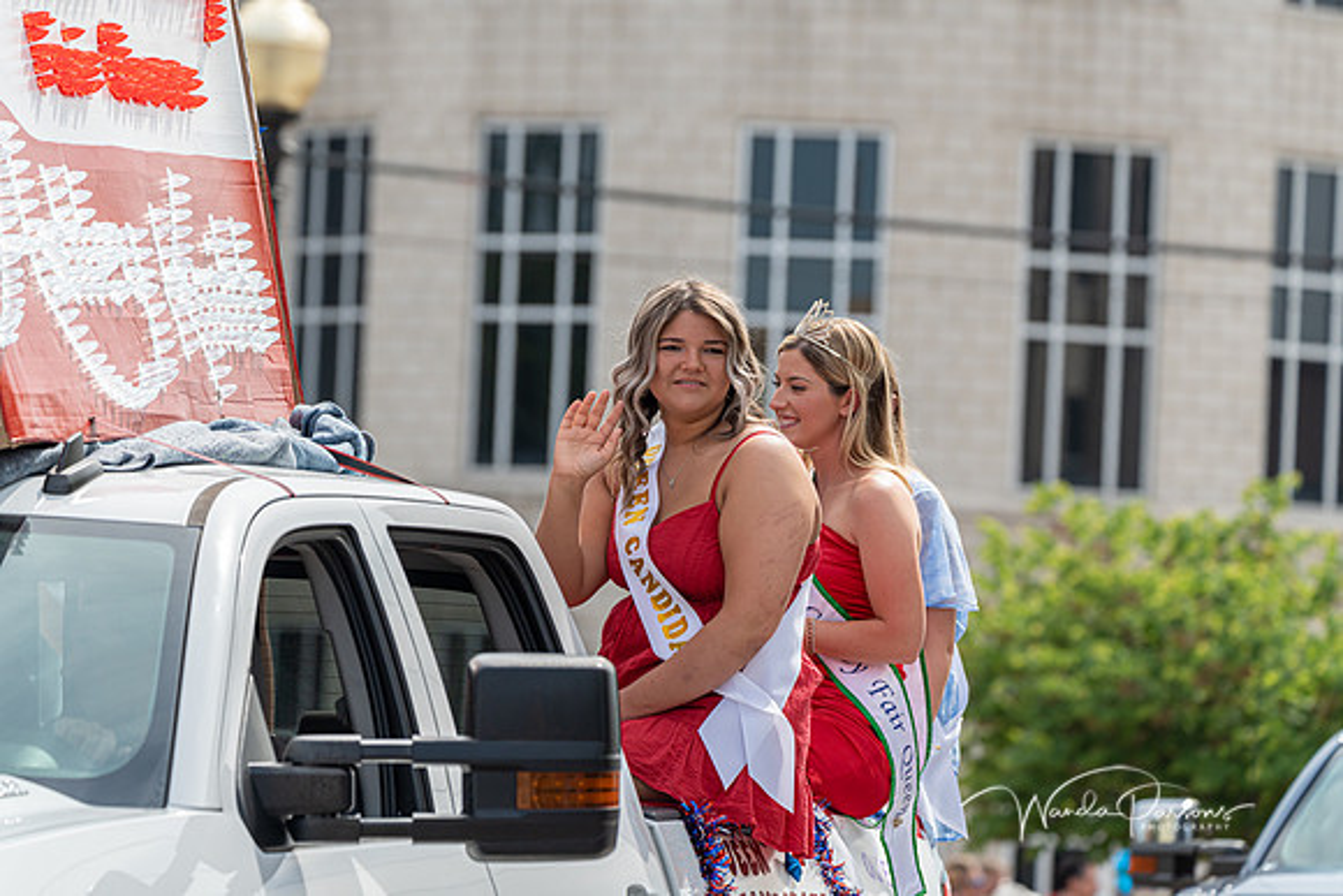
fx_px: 9328
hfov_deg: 8.2
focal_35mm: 250
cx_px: 672
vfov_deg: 5.5
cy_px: 448
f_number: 6.3
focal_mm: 250
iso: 400
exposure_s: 1/1250
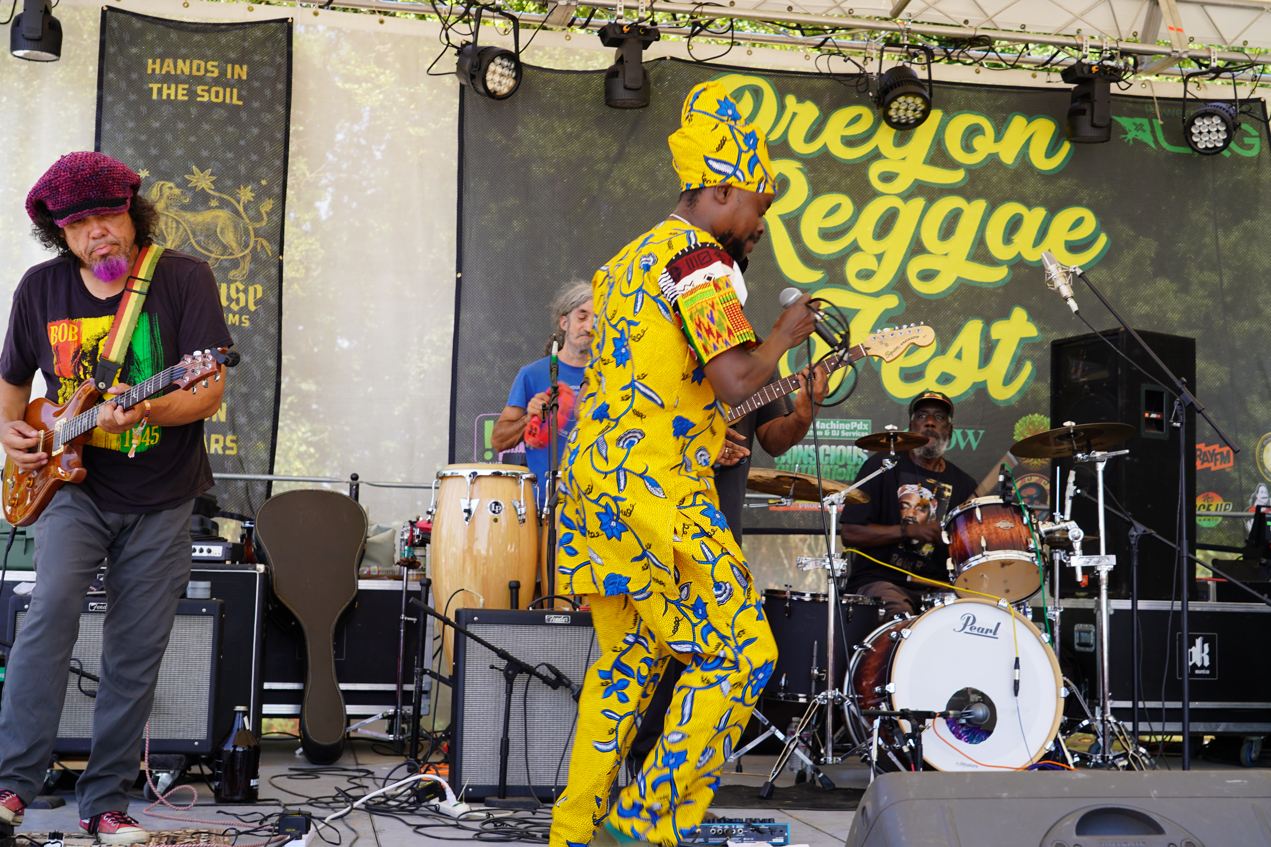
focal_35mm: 49
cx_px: 636
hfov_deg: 40.3
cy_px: 424
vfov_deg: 27.5
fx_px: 1730
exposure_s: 1/100
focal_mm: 49
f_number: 6.3
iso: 100
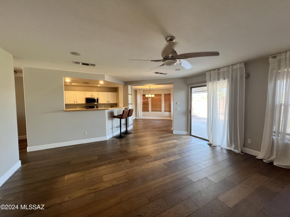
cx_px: 145
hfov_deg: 106.2
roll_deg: +0.3
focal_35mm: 13
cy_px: 108
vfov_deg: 89.9
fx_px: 109
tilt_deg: -3.4
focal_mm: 1.57
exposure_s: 1/120
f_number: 1.8
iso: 250
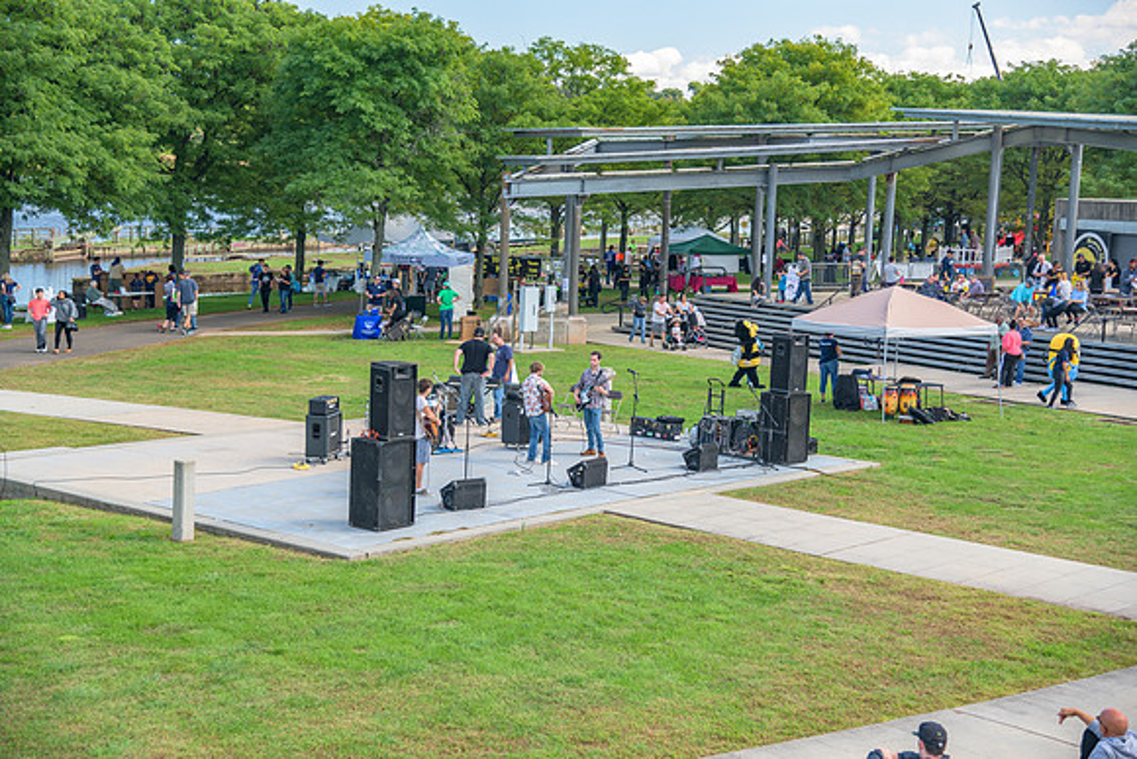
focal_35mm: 58
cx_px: 568
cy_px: 380
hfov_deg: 34.5
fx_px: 1832
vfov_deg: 23.4
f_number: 4
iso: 90
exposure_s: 1/100
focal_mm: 58
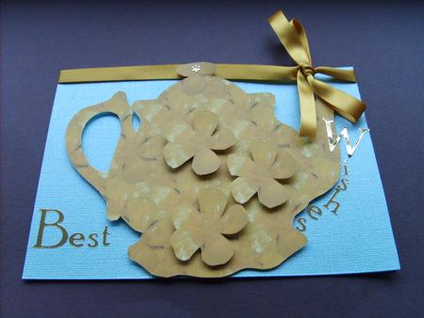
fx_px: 429
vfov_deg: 40.7
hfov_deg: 52.6
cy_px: 159
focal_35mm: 35
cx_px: 212
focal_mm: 5.8
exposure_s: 1/30
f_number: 2.8
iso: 106
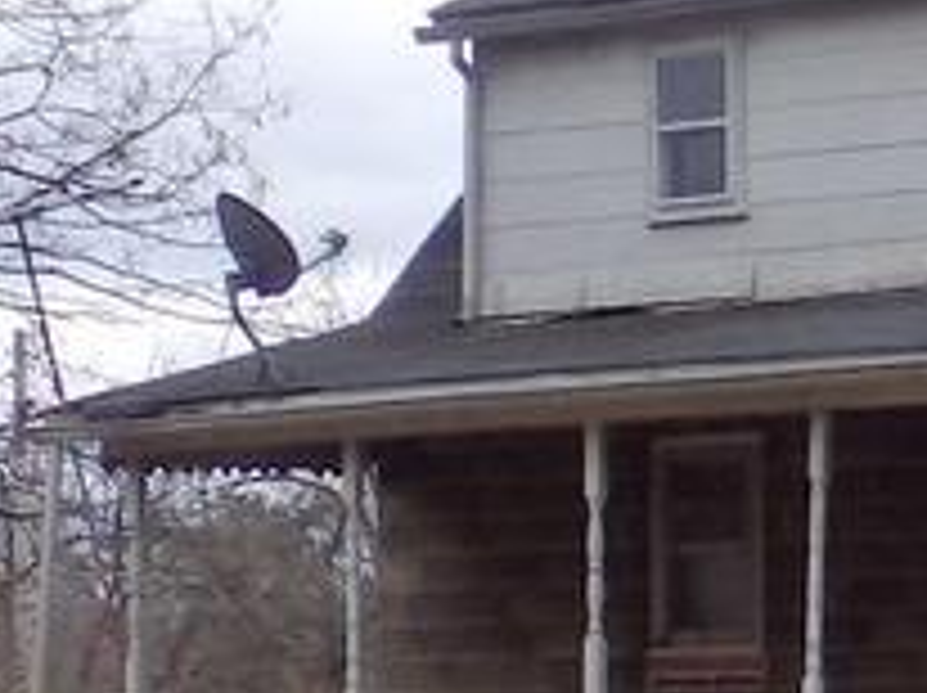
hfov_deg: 11.2
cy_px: 904
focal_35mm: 175
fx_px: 4681
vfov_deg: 8.3
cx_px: 932
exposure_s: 1/1000
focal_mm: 4.5
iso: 100
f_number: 3
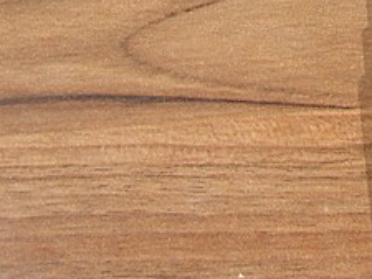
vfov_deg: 8.1
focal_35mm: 178
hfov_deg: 10.9
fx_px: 1914
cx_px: 440
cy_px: -180
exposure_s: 1/40
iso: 50
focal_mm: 10.3
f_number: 2.5
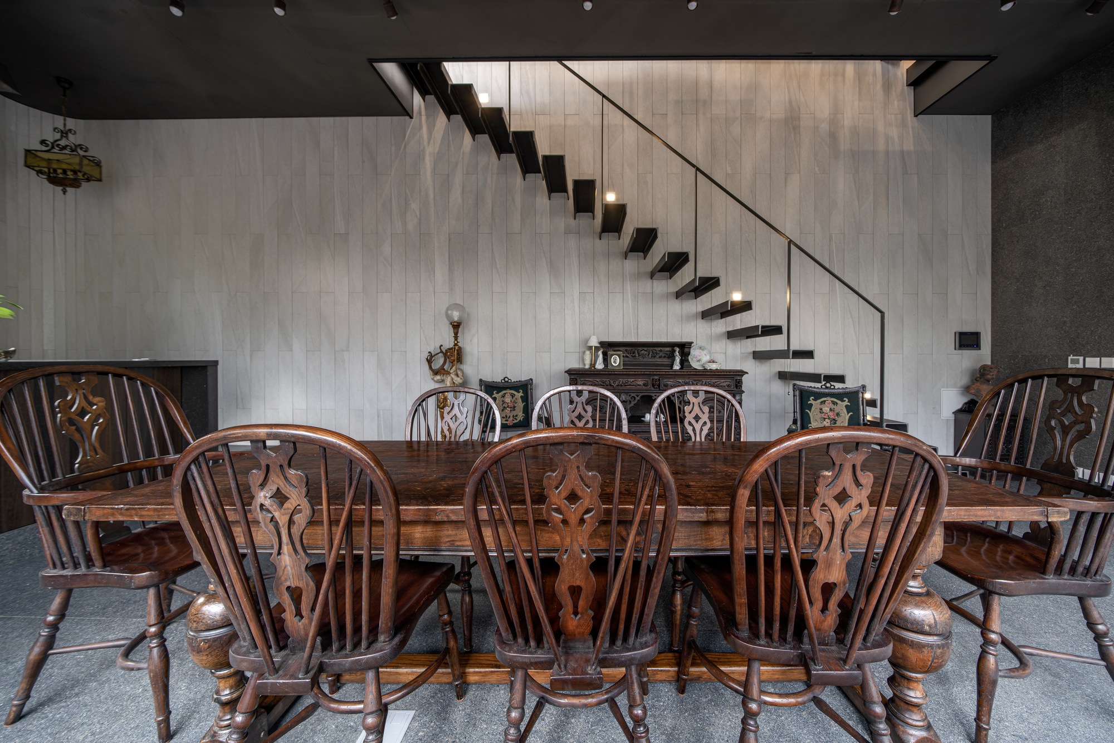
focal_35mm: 12
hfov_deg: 112.6
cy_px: 372
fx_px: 371
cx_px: 557
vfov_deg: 90.0
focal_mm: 12
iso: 100
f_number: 5.6
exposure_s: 1
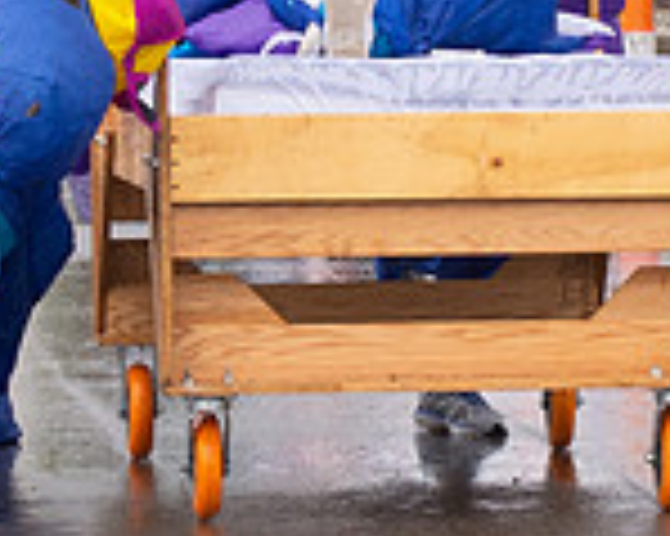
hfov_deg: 4.3
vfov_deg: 3.4
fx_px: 8898
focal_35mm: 449
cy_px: 141
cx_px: 504
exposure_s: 1/400
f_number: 7.1
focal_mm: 70
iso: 400
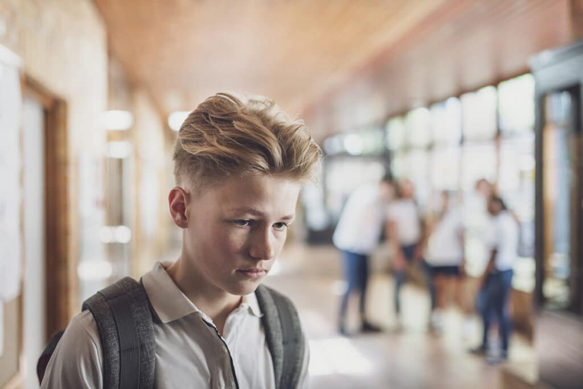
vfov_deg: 37.9
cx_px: 292
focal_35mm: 35
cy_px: 194
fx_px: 567
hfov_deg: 54.4
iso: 100
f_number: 1.6
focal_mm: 35
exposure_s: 1/160
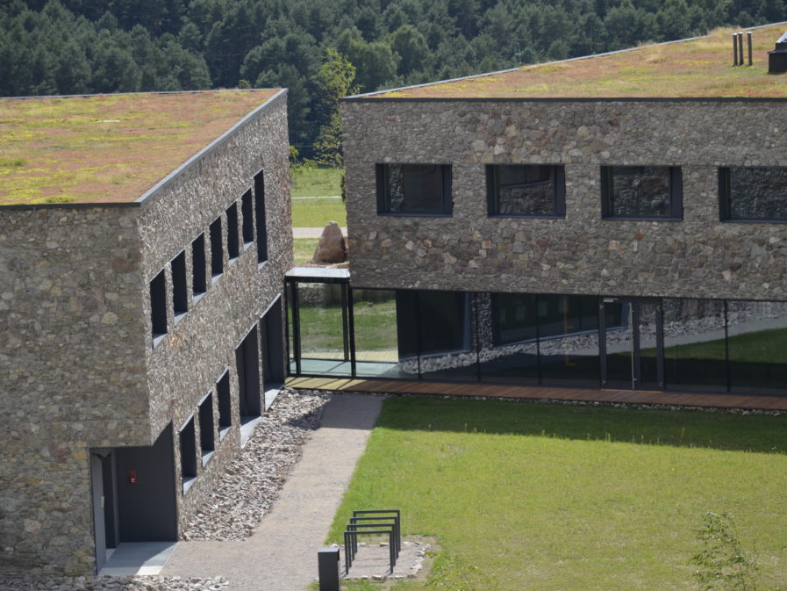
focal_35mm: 161
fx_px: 3661
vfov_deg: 9.2
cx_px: 399
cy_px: 297
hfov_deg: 12.3
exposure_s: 1/640
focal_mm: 98
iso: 200
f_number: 6.3
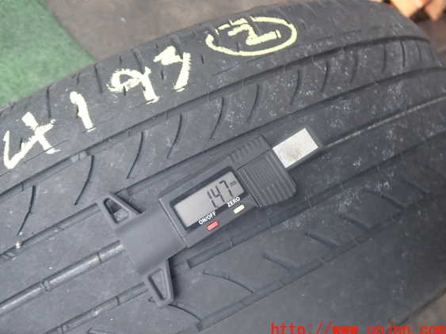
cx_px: 212
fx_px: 412
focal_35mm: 32
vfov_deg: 44.1
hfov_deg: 56.8
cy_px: 162
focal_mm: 5.4
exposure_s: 1/125
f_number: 2.3
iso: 200
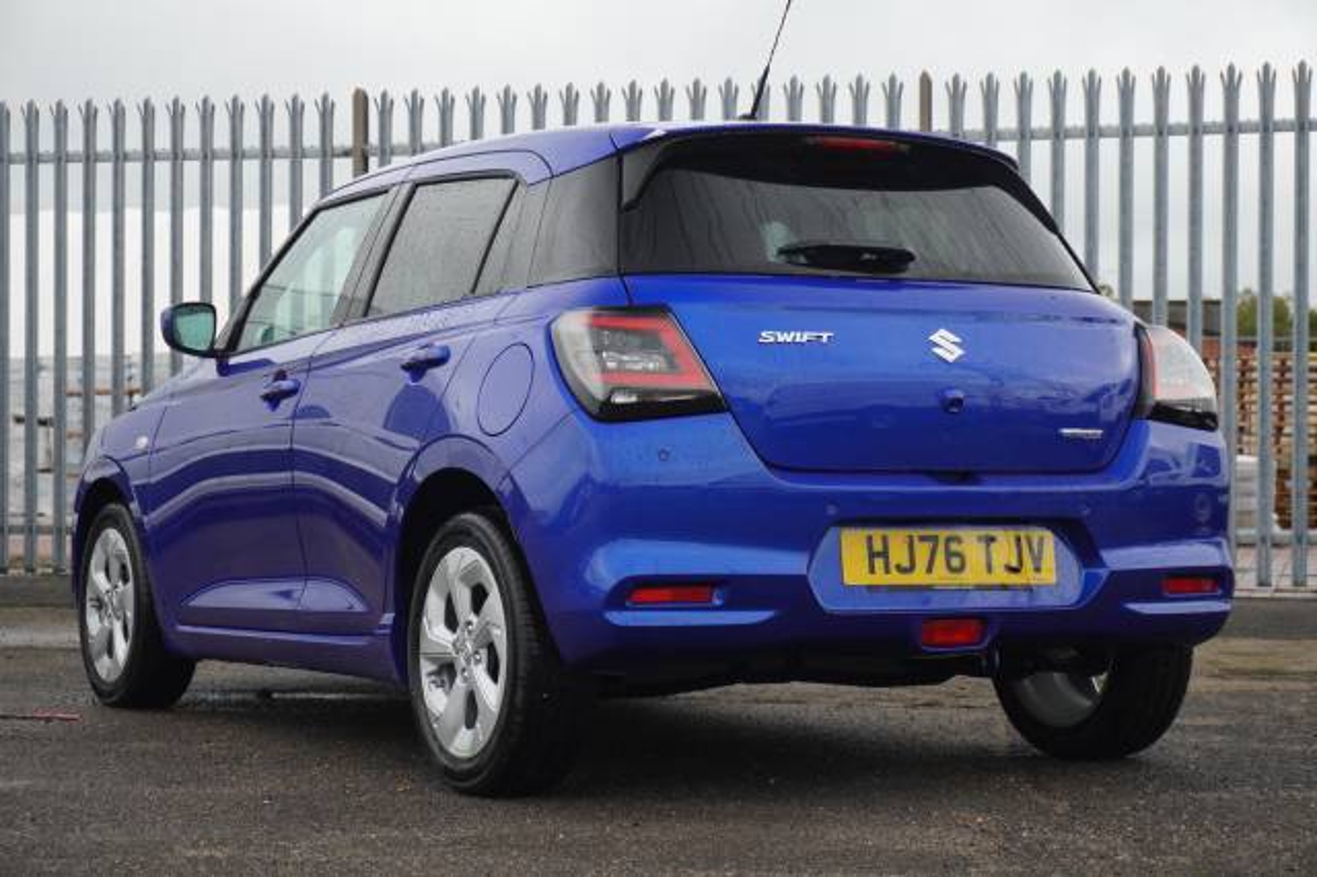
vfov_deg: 18.2
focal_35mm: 75
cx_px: 658
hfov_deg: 27.0
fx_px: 2742
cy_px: 438
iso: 800
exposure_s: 1/200
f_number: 5.6
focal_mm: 50
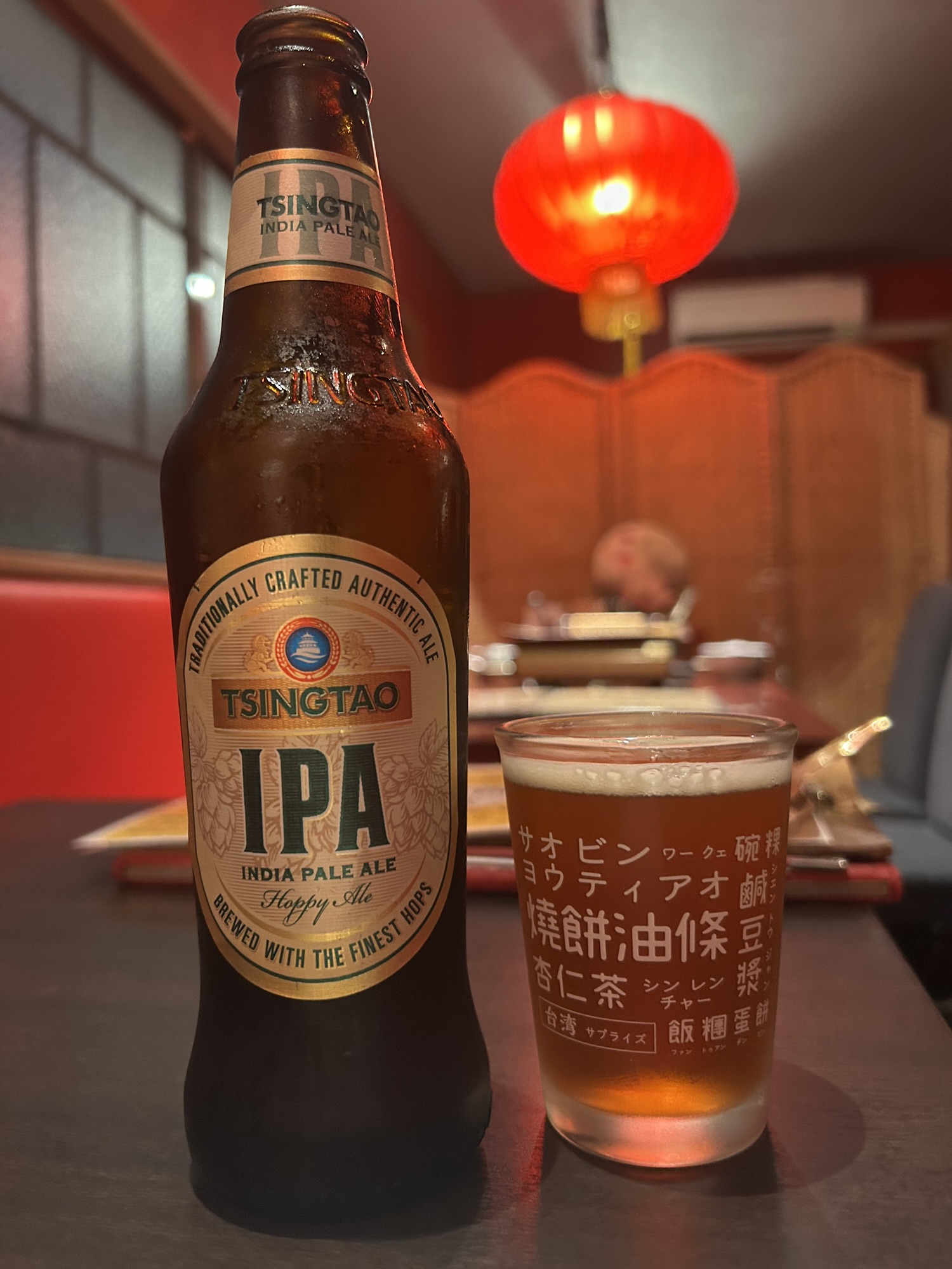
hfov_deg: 53.1
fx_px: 953
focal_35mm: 26
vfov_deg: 67.3
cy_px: 634
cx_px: 476
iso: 500
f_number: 1.5
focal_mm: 5.7
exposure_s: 1/33
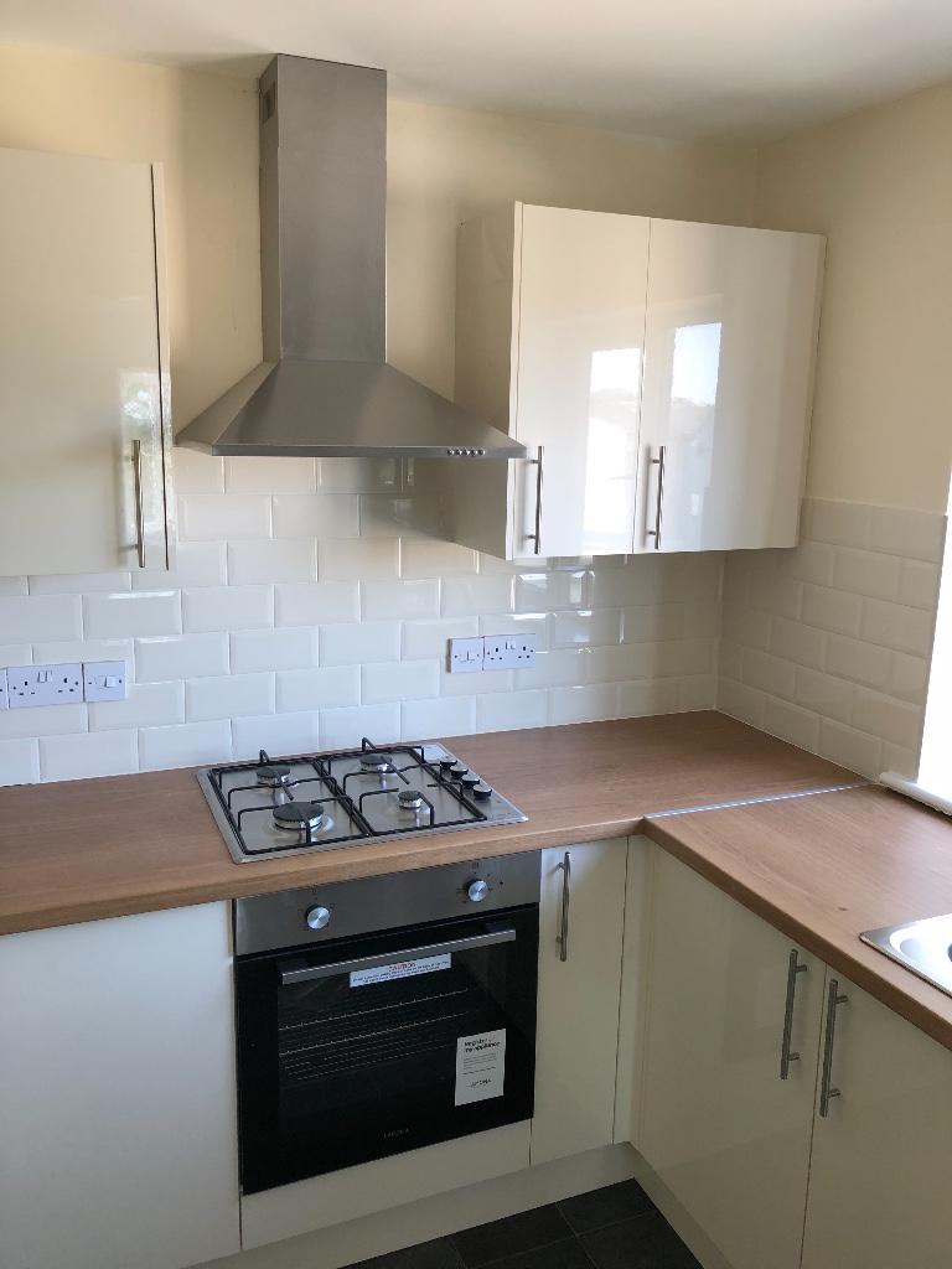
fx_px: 1027
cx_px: 476
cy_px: 634
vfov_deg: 63.4
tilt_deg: -9.3
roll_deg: -2.0
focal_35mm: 28
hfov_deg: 49.7
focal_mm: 4
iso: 25
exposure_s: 1/30
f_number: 1.8
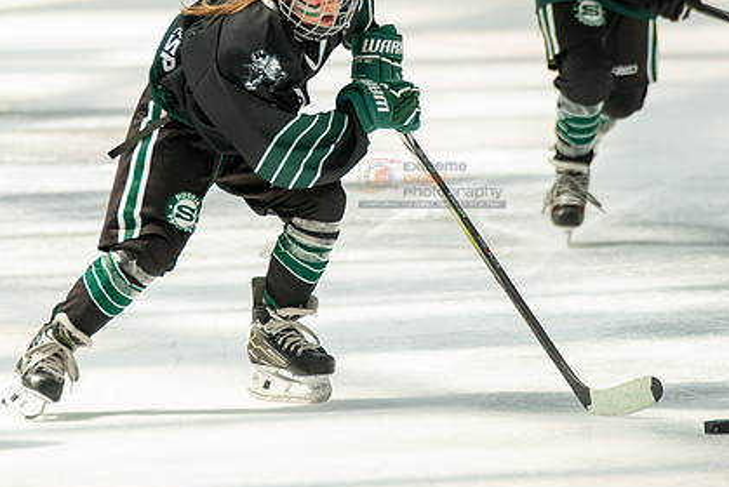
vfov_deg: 2.3
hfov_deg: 3.5
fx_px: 11955
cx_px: 220
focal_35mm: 590
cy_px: 121
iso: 1600
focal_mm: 300
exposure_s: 1/3200
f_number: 3.5
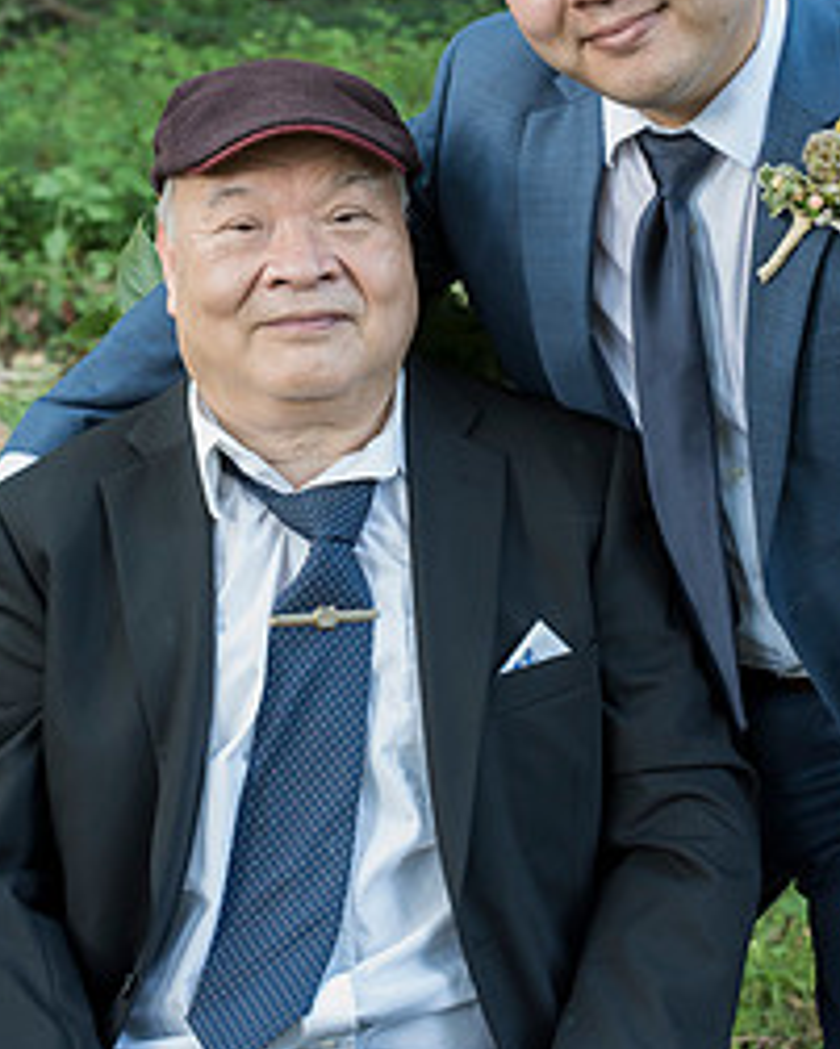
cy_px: 238
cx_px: 426
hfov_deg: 18.3
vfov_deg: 22.5
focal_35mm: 84
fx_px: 2609
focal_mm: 50
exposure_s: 1/100
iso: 1250
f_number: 5.6
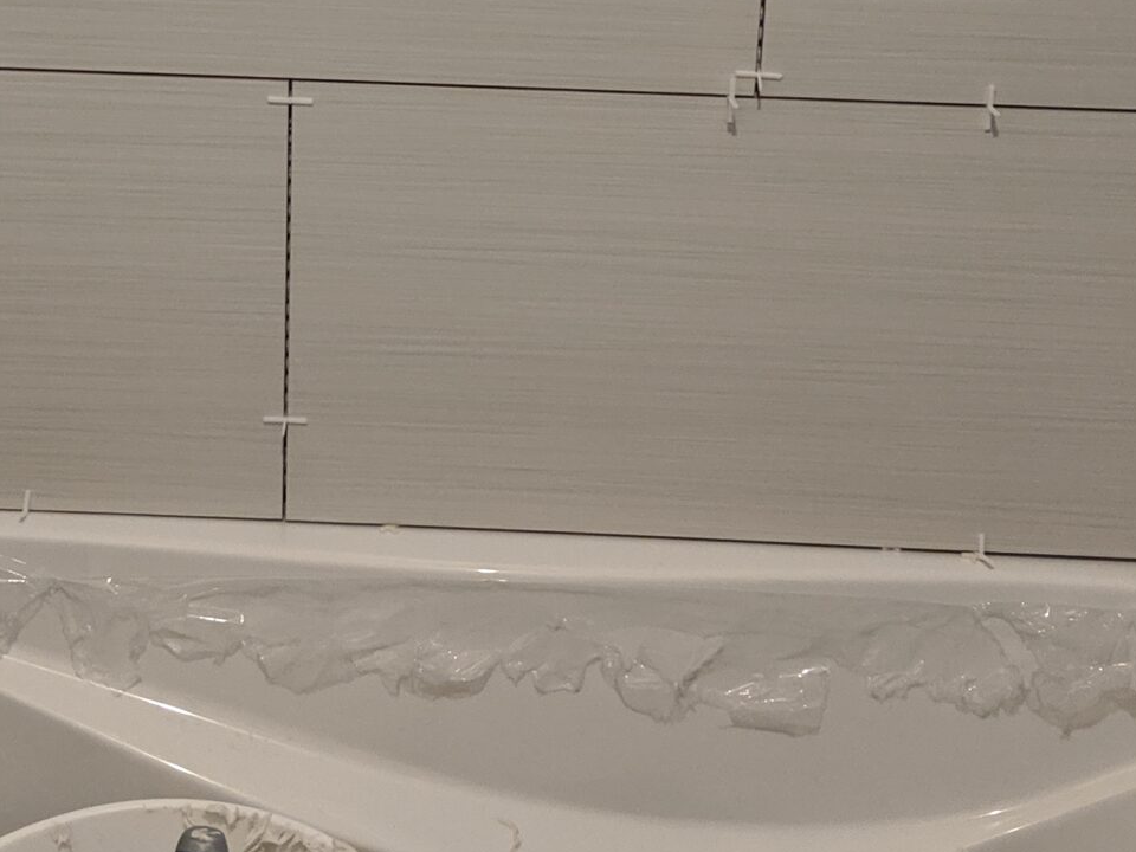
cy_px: 6
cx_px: 452
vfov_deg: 19.8
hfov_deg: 27.0
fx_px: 2363
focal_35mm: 72
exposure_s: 1/60
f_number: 1.8
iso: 278
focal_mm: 4.44
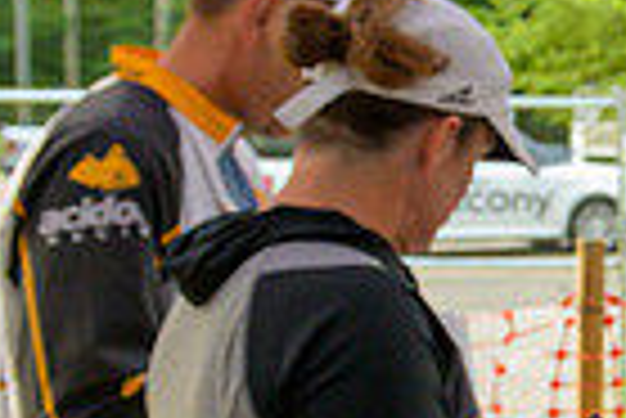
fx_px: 1741
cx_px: 1013
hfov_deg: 17.7
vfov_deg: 13.7
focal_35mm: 100
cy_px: 261
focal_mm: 24
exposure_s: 1/400
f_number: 5.6
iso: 3200
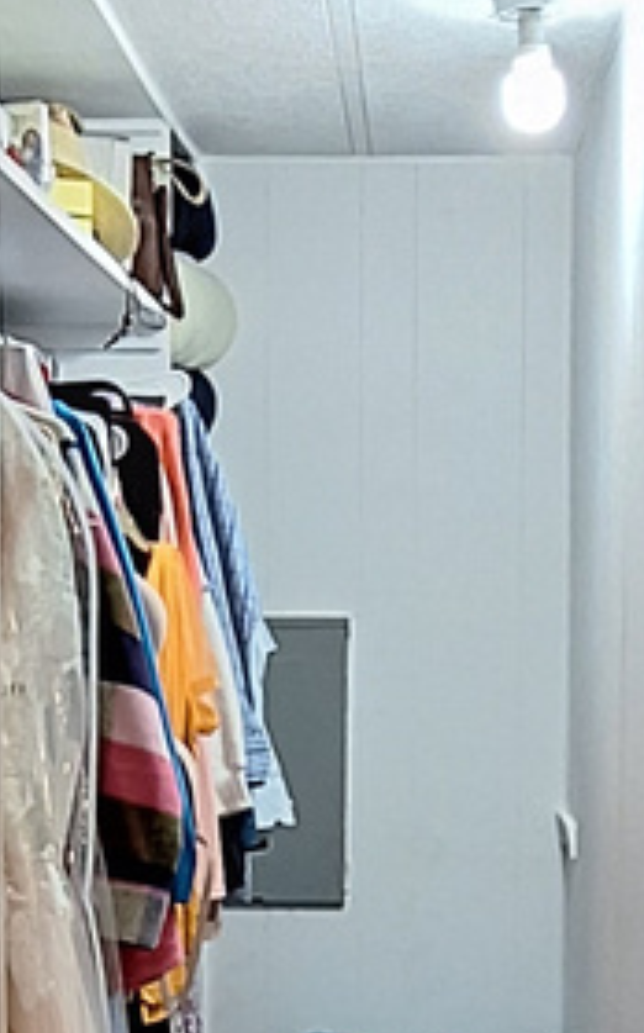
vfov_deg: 26.6
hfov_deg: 17.1
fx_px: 2138
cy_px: 848
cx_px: 322
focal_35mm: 76
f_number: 2.2
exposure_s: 1/24
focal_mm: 1.74
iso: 200
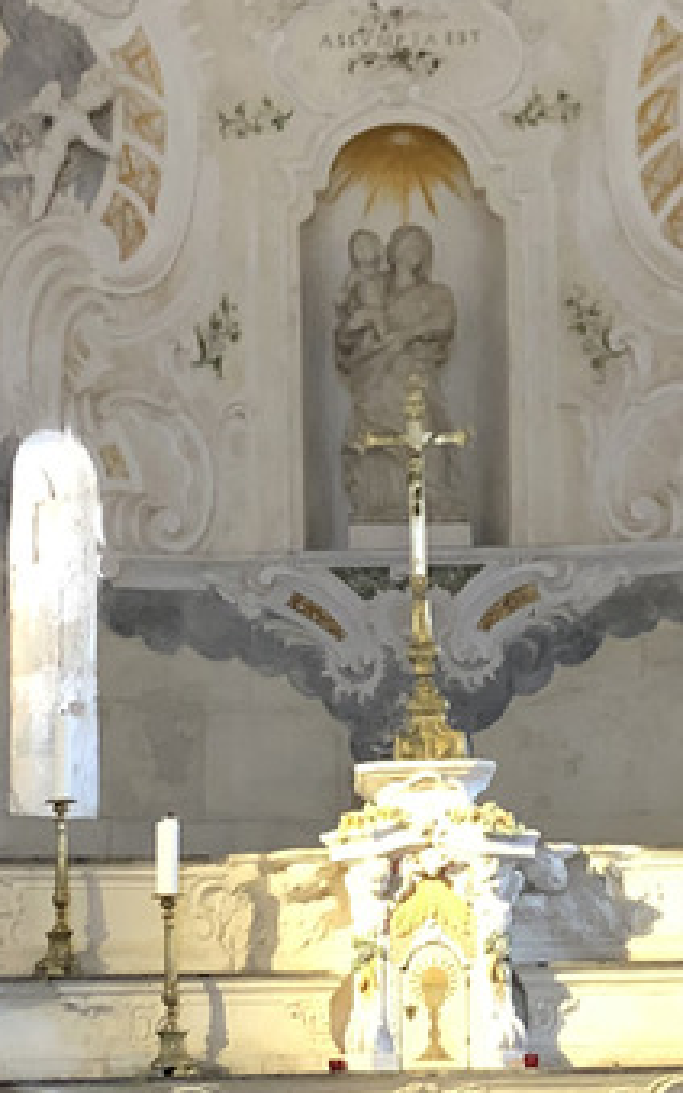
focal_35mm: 105
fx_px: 3126
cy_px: 661
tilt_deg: +8.6
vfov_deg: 19.8
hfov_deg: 12.4
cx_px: 483
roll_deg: +1.4
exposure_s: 1/17
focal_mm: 4
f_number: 1.8
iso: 100
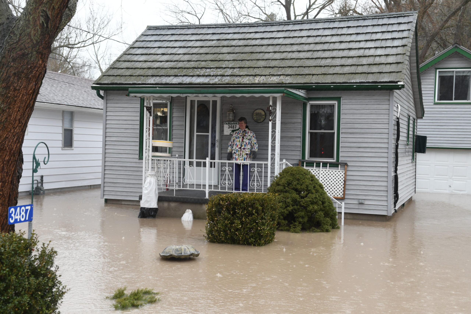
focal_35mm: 48
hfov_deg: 41.1
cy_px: 157
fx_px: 628
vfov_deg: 28.1
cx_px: 236
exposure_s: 1/90
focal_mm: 32
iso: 400
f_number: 4.8
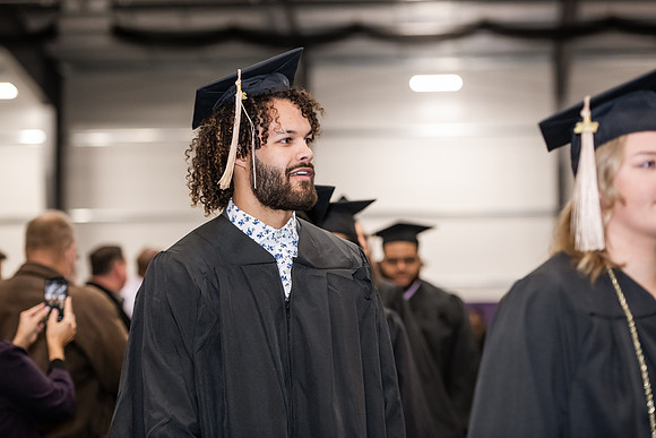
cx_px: 328
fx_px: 1859
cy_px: 219
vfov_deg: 13.4
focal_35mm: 102
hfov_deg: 20.0
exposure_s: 1/200
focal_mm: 102
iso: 2500
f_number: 3.2
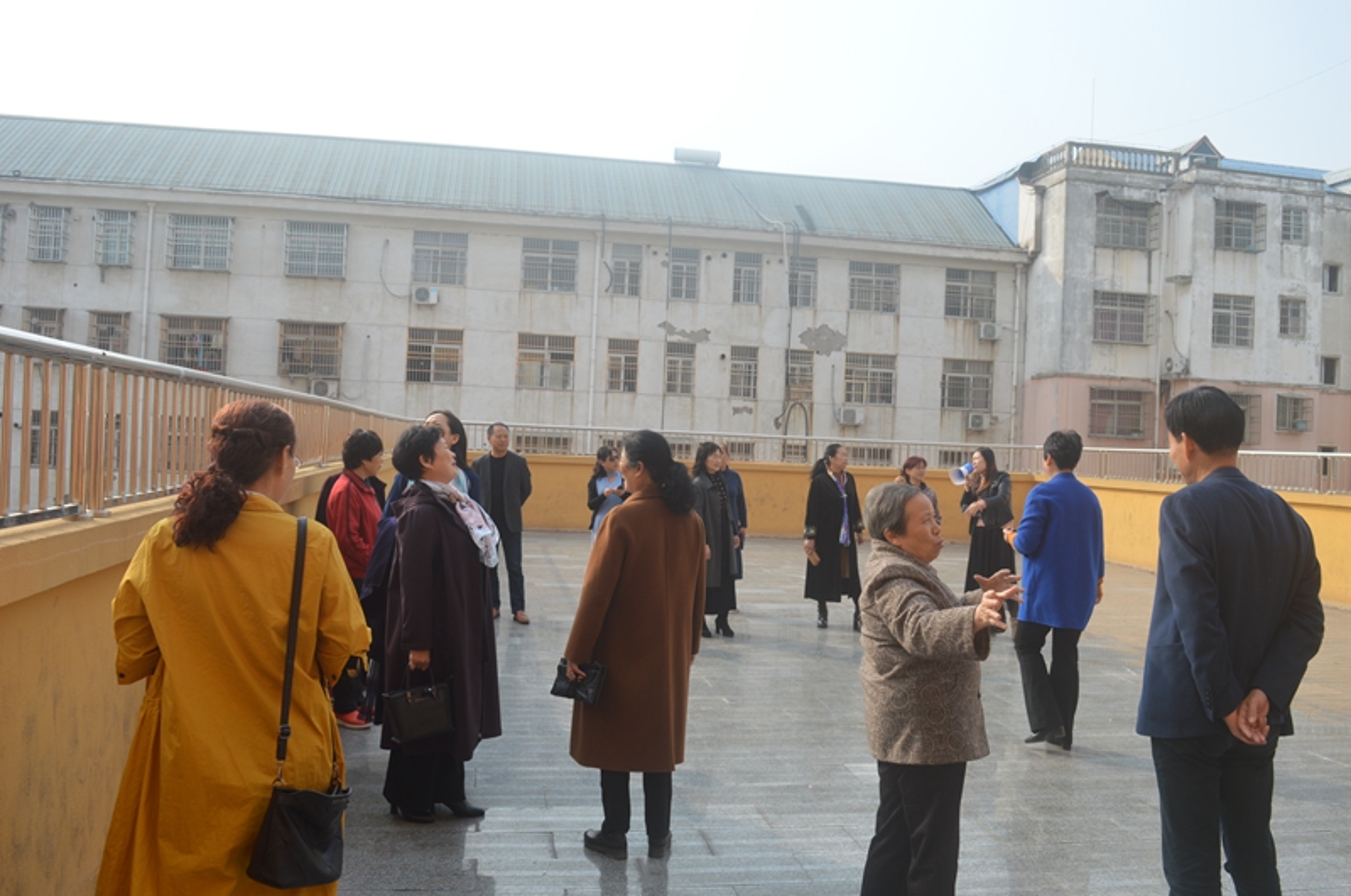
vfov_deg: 43.5
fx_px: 1124
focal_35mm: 30
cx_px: 676
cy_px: 448
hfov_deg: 62.0
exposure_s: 1/250
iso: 100
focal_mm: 20
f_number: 8
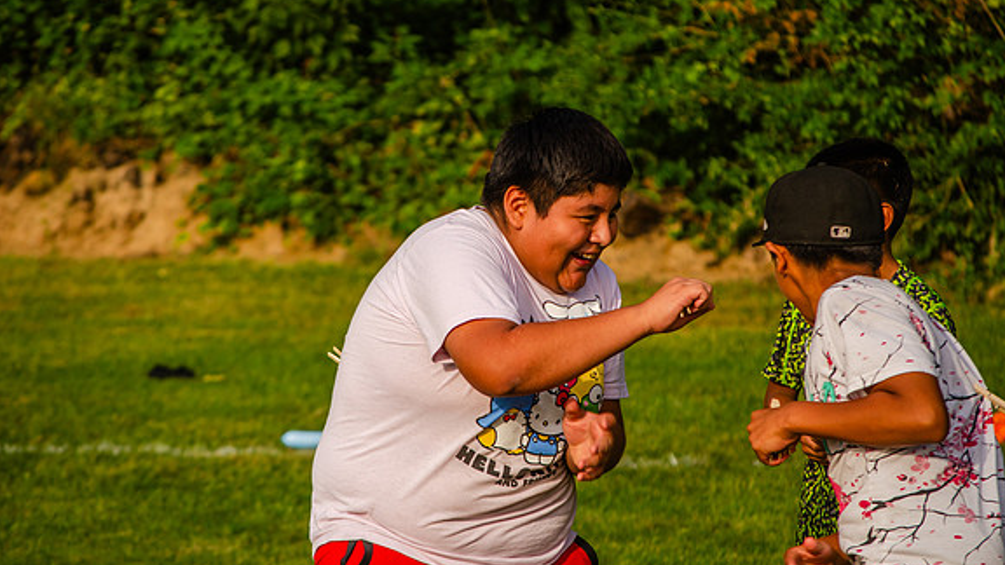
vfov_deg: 5.3
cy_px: 255
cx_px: 504
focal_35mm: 229
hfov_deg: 9.4
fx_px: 6103
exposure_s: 1/640
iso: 200
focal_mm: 145
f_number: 6.3
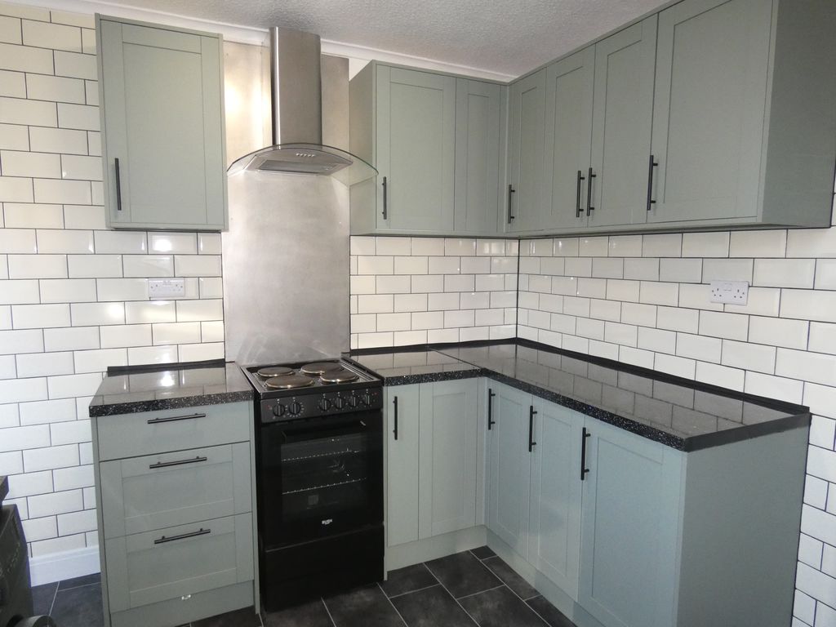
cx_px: 418
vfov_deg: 63.4
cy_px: 314
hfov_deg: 79.0
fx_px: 507
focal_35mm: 21
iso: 500
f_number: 2.9
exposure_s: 1/60
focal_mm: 3.8
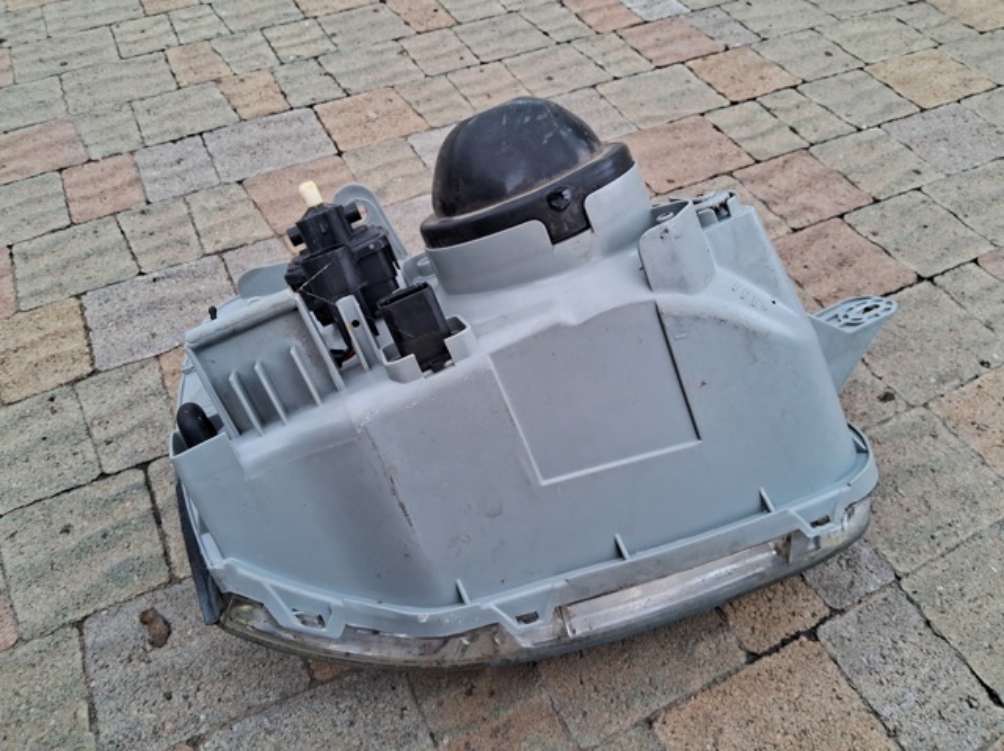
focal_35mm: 26
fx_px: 754
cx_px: 502
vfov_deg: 53.0
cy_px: 376
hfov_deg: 67.3
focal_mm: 3.98
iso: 50
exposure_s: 1/100
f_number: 1.8
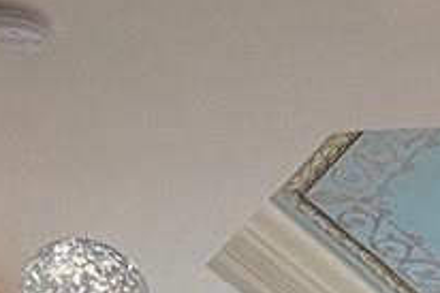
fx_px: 2565
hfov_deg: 9.0
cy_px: 1206
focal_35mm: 210
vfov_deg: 5.6
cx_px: 978
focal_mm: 4.2
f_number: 1.6
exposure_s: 1/60
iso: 125
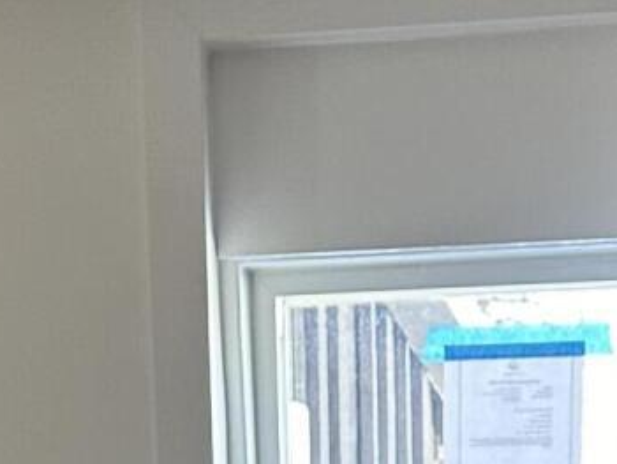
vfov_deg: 8.9
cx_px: 395
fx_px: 2444
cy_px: 1396
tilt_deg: -15.5
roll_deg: +0.7
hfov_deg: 14.4
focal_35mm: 137
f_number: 1.78
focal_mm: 6.86
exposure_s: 1/73
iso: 250
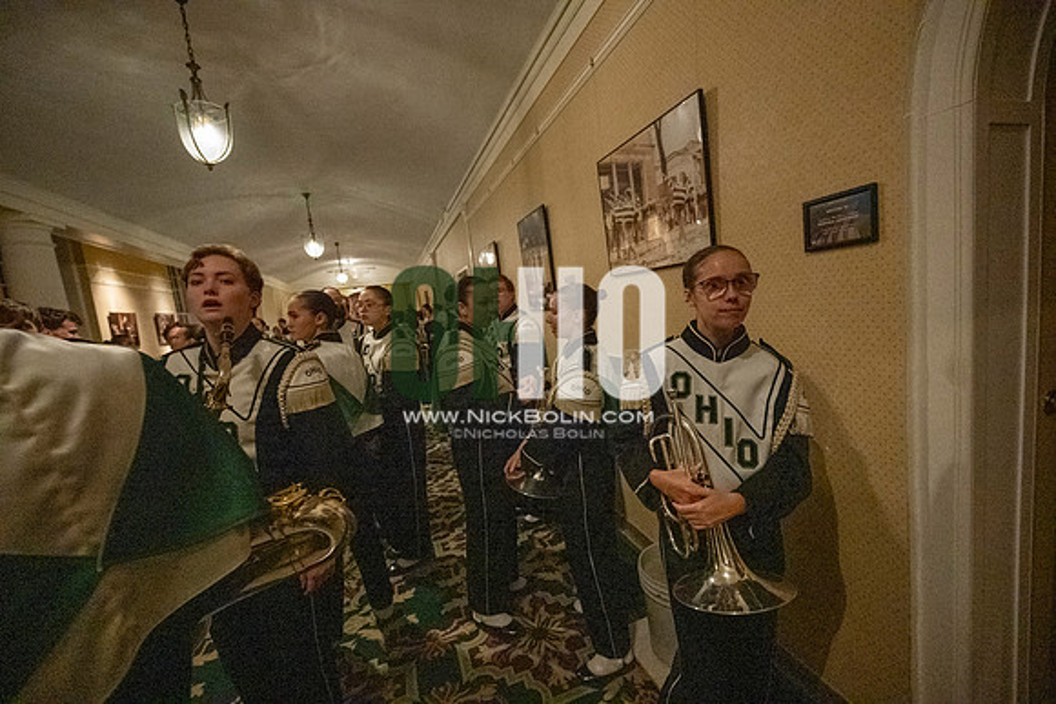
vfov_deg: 81.2
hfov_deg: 104.2
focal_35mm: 14
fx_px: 411
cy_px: 352
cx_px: 528
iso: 16000
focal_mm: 14
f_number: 4.5
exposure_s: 1/250
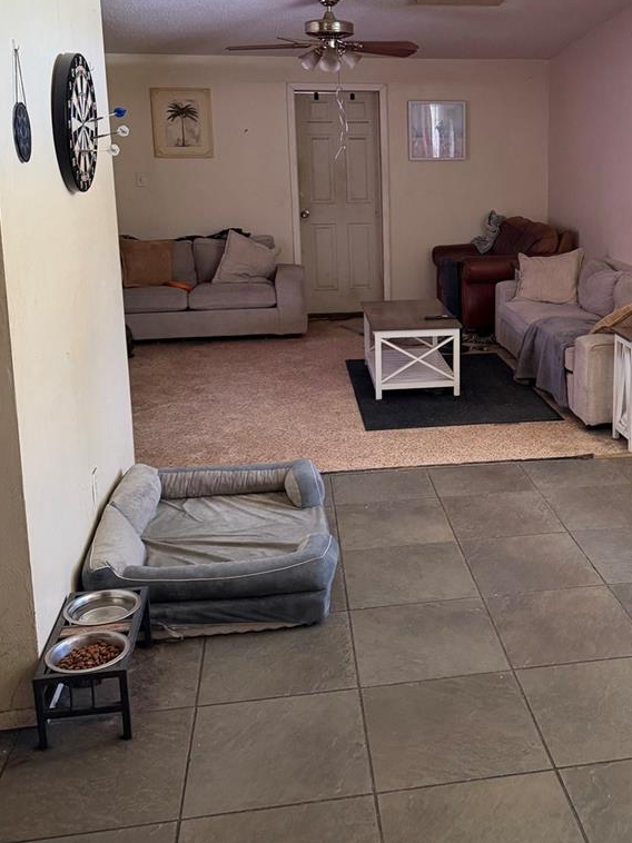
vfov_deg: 48.4
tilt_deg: -9.3
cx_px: 473
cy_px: 306
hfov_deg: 36.8
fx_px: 926
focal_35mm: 38
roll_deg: +0.4
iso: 400
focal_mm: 6.76
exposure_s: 1/60
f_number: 1.78
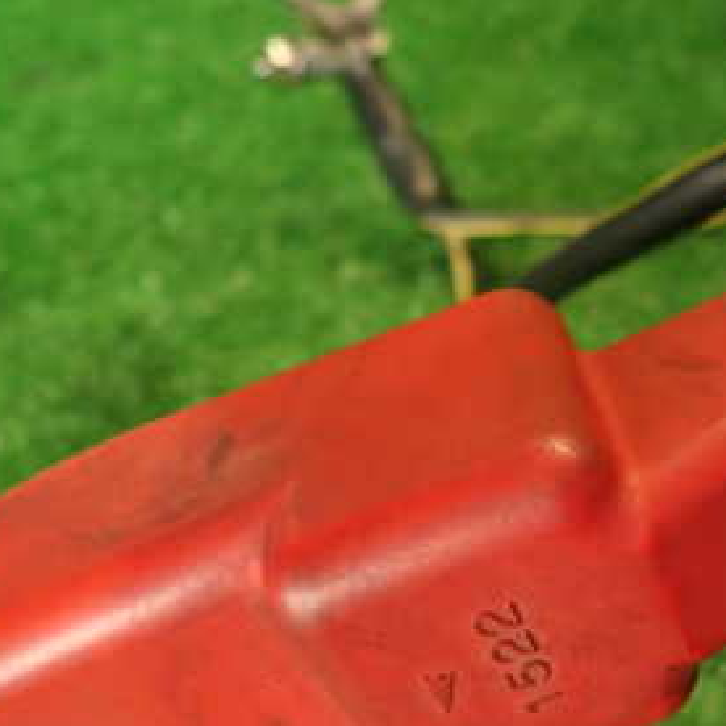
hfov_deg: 34.9
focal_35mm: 48
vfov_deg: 34.7
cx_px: 502
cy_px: 526
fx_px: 1139
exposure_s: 1/40
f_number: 2
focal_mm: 4.5
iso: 200
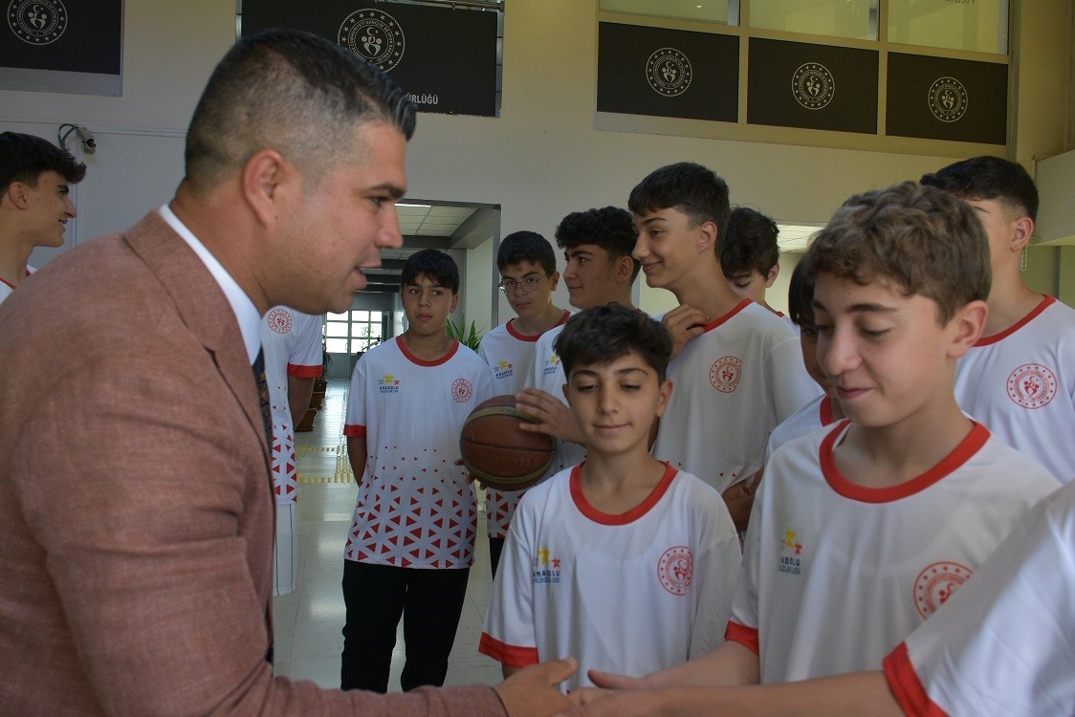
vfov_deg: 43.6
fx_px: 896
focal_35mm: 30
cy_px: 358
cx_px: 538
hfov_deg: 61.9
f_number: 6.3
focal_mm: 20
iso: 800
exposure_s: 1/160
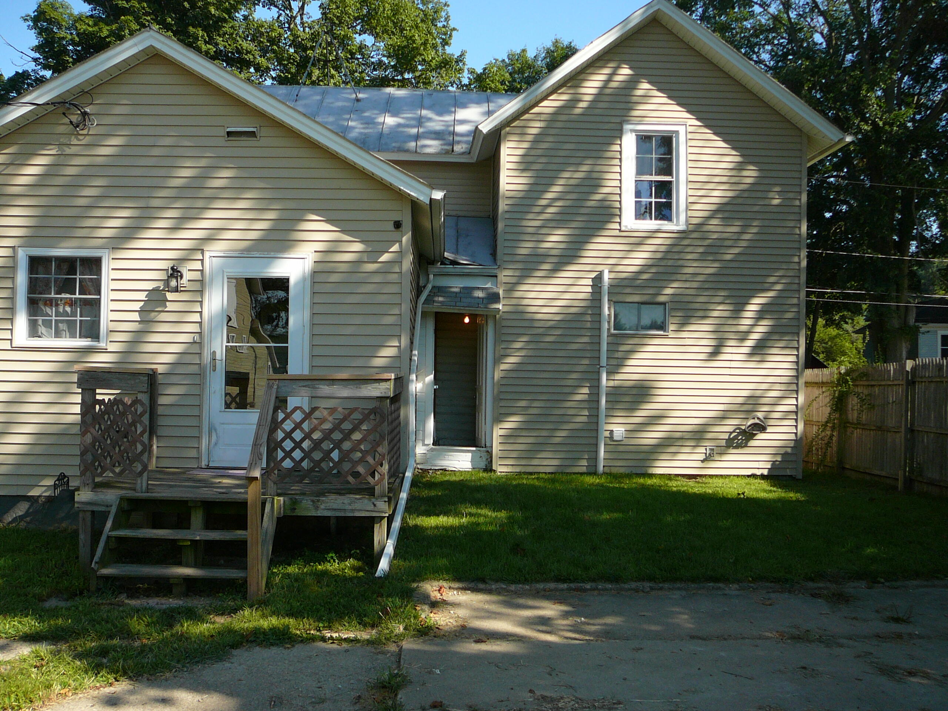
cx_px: 474
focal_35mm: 35
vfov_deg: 40.7
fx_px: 959
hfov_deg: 52.6
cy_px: 356
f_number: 2.8
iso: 80
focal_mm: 5.2
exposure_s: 1/640
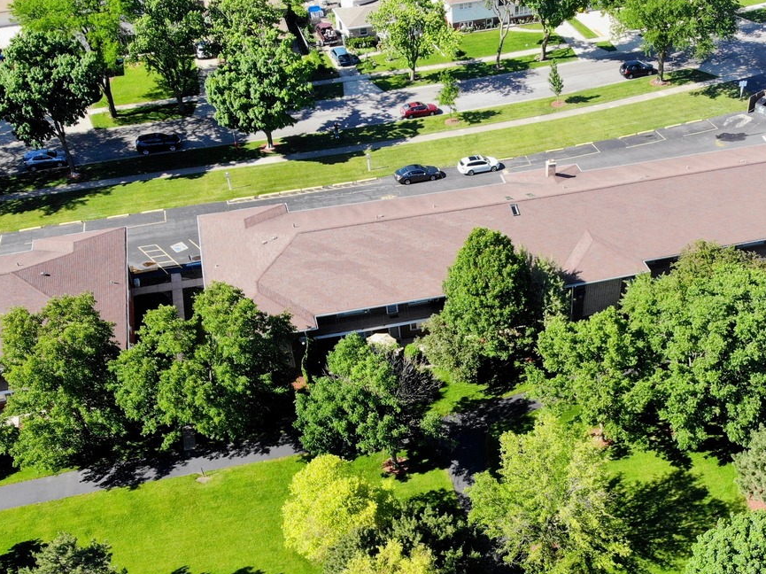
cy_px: 403
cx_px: 534
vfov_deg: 35.4
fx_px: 885
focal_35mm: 40
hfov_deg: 45.8
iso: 100
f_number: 2.8
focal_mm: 4.5
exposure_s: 1/431
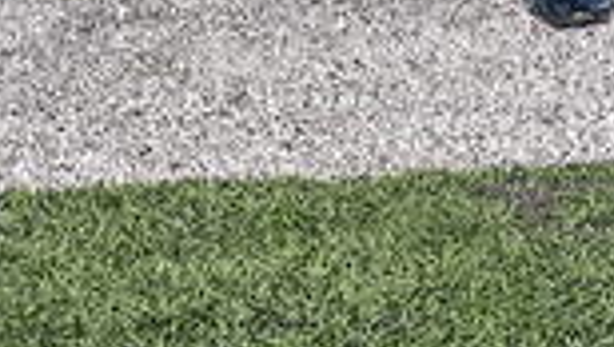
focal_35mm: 171
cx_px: 275
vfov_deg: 6.7
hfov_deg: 12.6
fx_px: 2787
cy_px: -538
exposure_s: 1/250
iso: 160
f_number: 10
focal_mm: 56
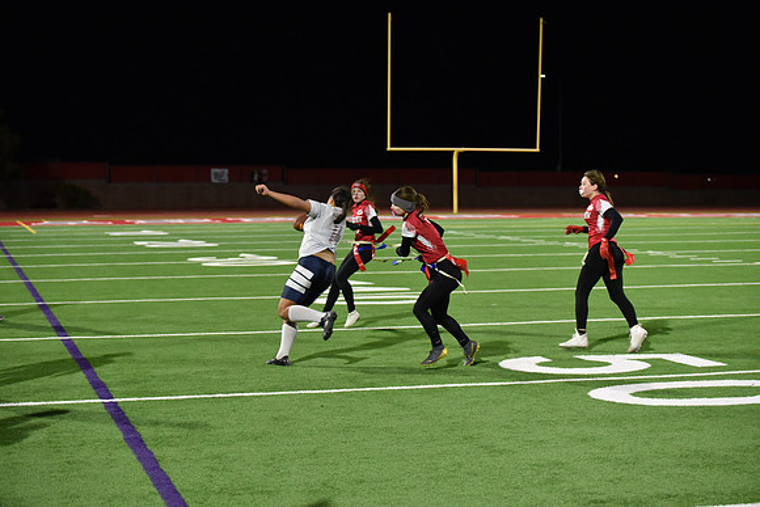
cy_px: 254
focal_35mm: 70
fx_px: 1478
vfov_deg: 19.5
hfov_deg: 28.8
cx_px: 380
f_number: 2.8
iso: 4500
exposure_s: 1/640
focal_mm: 70
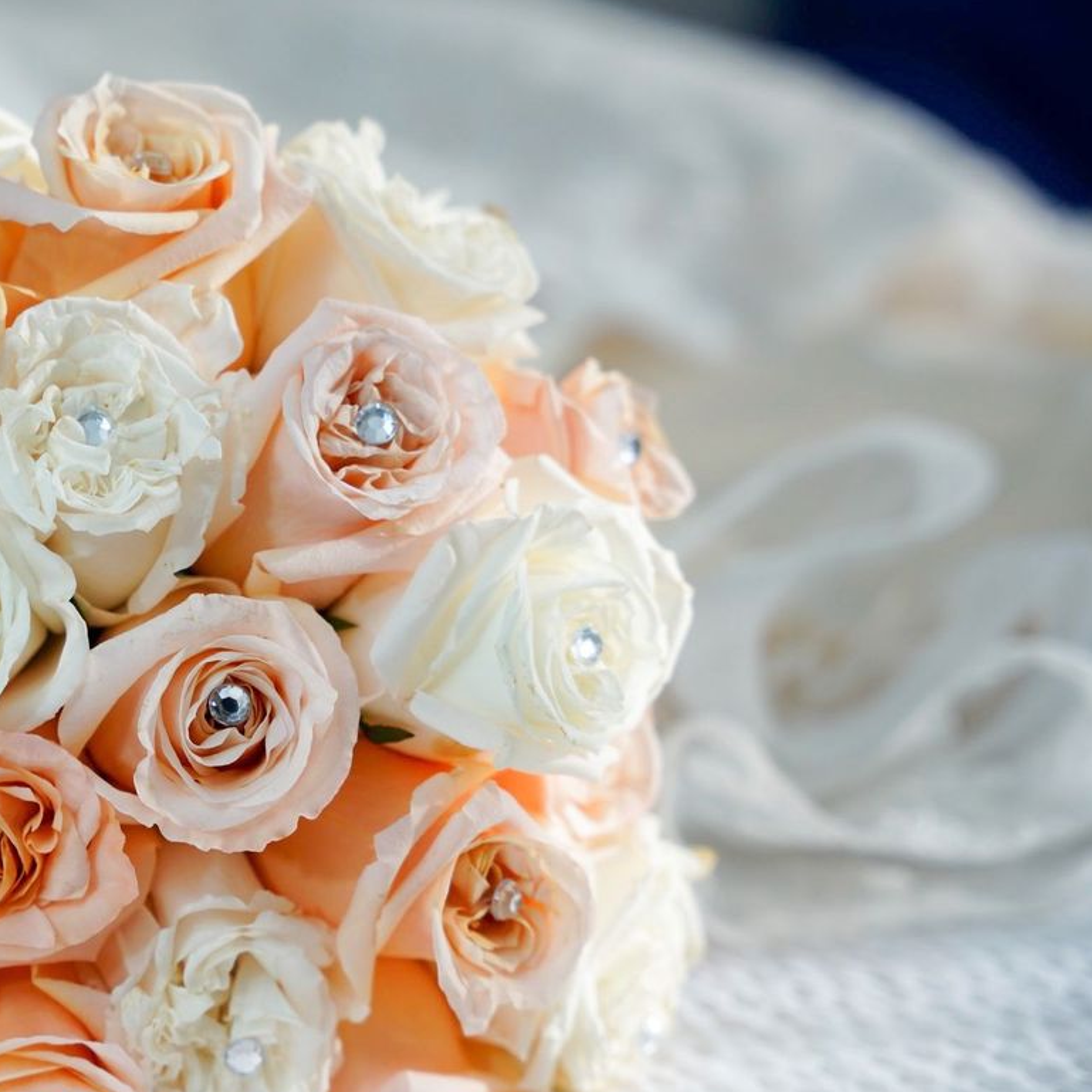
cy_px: 569
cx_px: 37
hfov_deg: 14.8
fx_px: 4140
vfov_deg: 15.0
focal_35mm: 116
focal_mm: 70
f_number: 2.8
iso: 100
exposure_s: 1/160
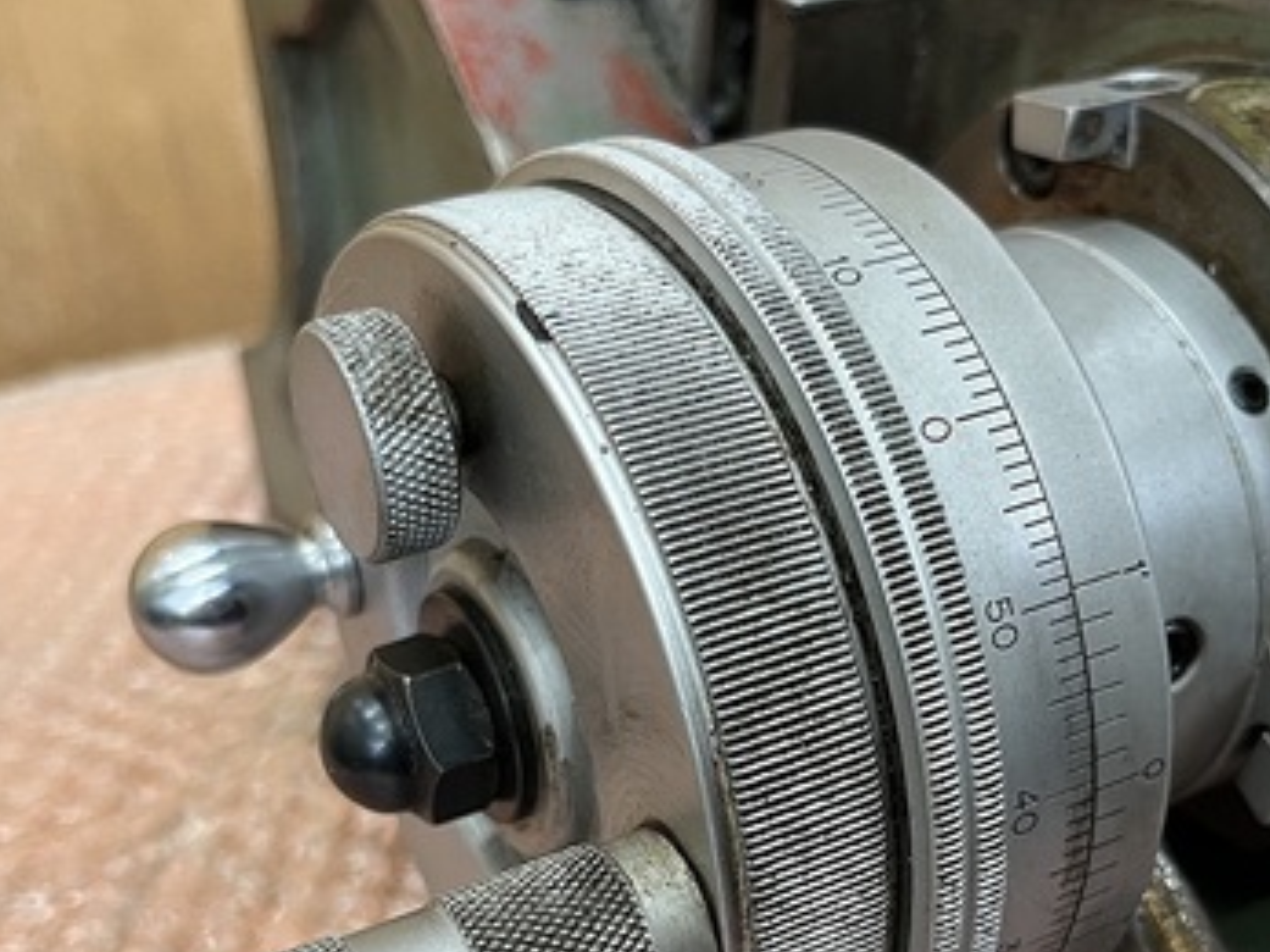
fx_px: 1760
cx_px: 688
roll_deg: +3.5
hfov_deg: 39.6
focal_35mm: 48
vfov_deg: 29.6
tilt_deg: -30.7
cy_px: 758
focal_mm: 5.1
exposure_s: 1/60
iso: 160
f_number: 1.6
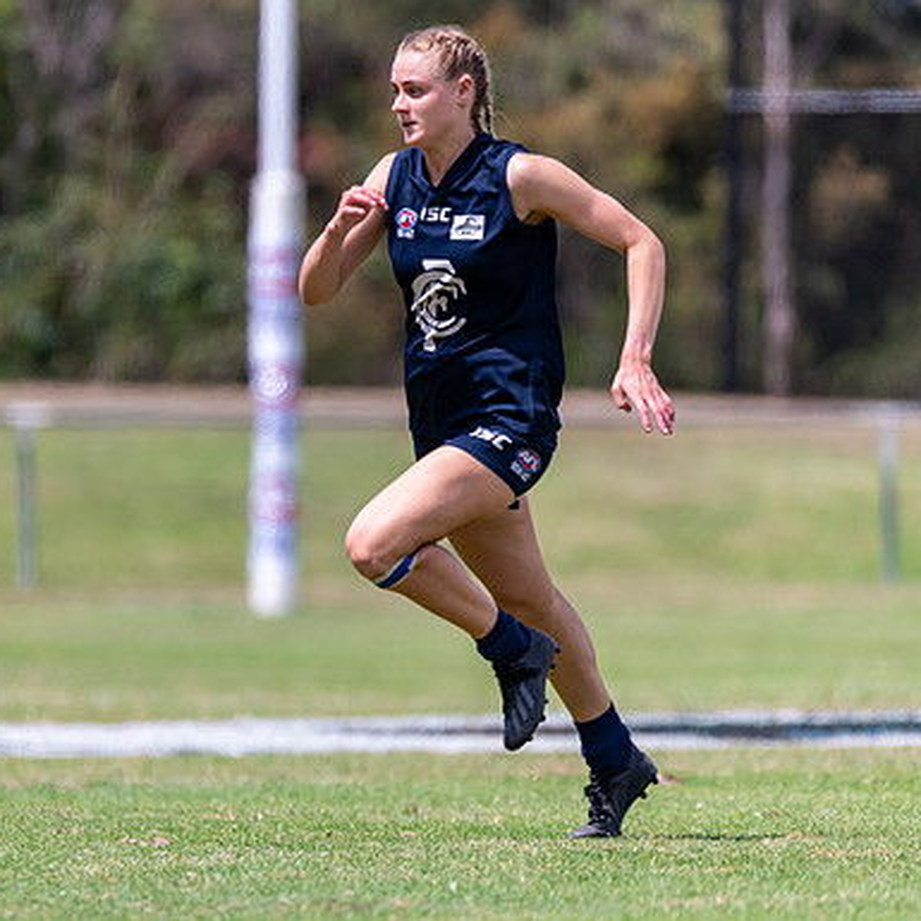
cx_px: 280
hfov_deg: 2.3
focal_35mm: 769
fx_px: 23148
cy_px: 460
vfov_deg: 2.3
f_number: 6.3
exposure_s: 1/2500
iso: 800
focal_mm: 600
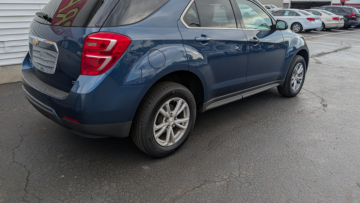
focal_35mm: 27
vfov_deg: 42.2
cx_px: 177
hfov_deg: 69.9
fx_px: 258
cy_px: 63
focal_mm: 6.9
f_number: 1.68
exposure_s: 1/1195
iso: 18
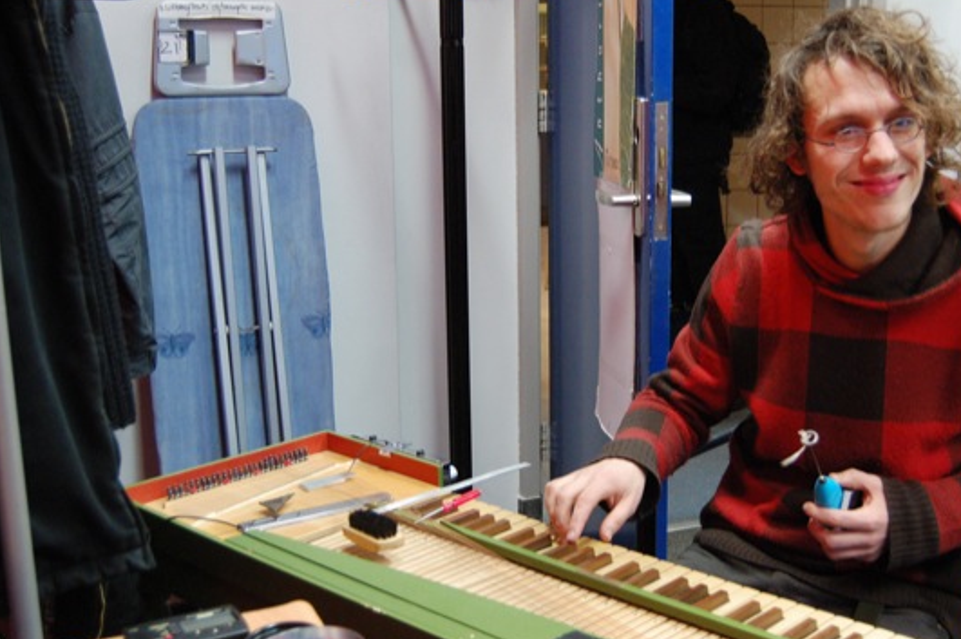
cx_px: 545
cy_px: 307
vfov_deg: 28.6
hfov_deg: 41.9
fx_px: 1253
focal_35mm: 47
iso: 1600
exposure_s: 1/30
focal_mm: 26
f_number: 4.2
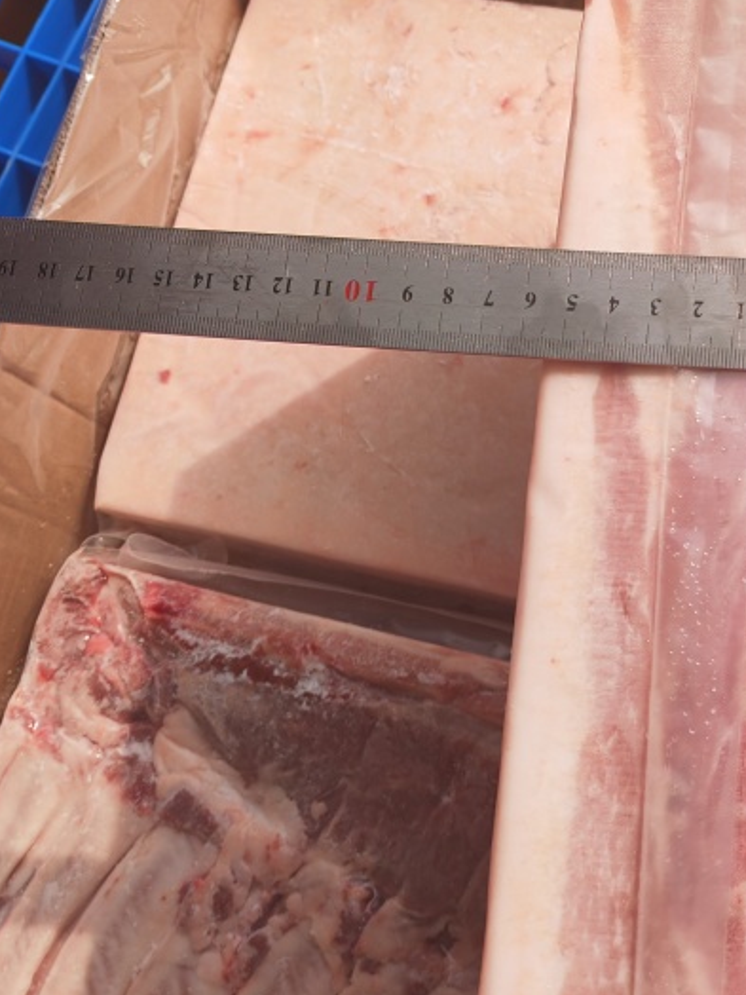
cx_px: 592
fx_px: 1580
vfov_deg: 34.9
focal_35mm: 55
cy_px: 436
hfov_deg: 26.1
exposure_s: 1/2800
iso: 100
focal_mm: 5.52
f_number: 1.9
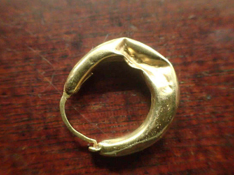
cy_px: 88
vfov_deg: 46.8
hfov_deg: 60.0
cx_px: 117
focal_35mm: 30
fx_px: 203
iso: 1600
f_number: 2.3
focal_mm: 5.5
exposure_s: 1/20
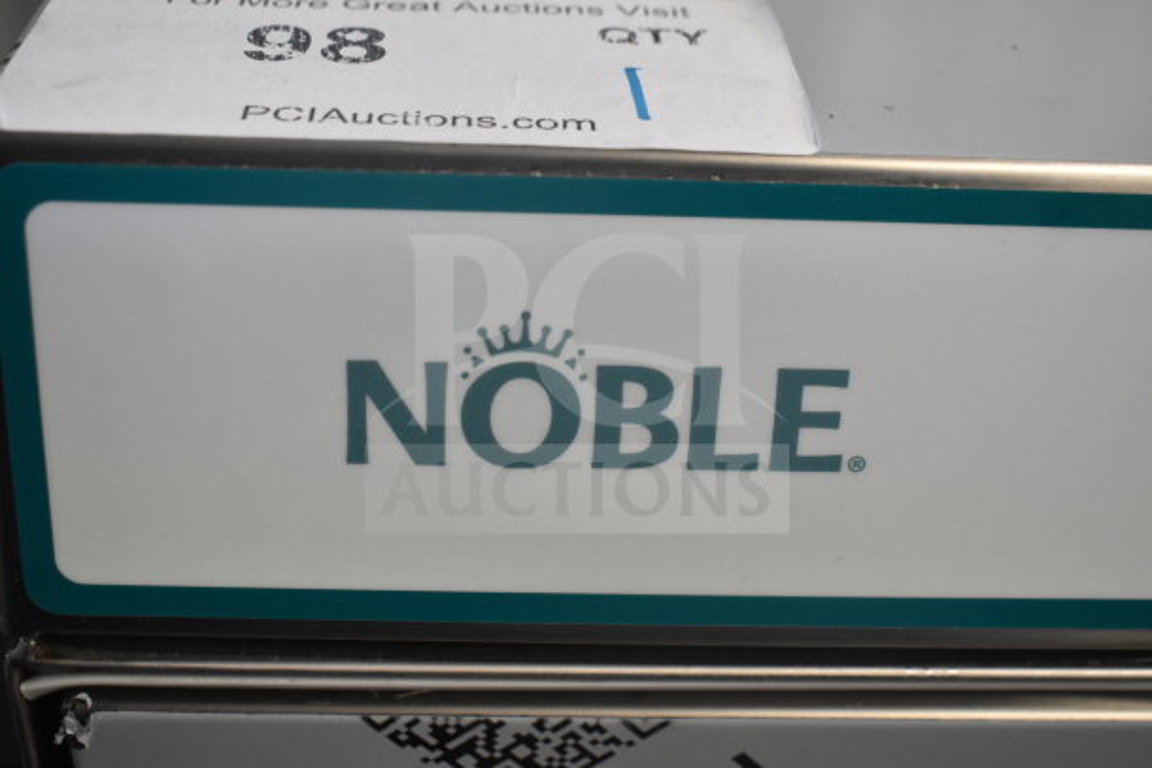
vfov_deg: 26.5
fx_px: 1632
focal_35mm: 51
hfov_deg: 38.9
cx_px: 576
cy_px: 384
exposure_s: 1/50
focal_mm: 34
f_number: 4.5
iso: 1800
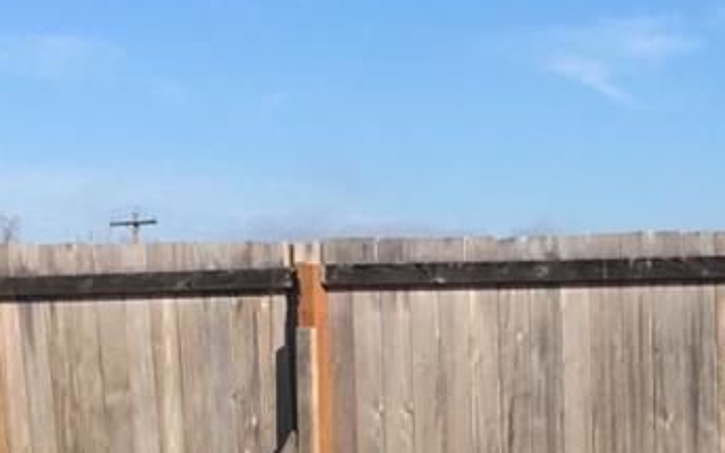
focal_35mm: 134
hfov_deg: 15.5
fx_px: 2648
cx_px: 594
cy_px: 535
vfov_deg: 9.7
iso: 25
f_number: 2.2
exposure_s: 1/1603
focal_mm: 4.15
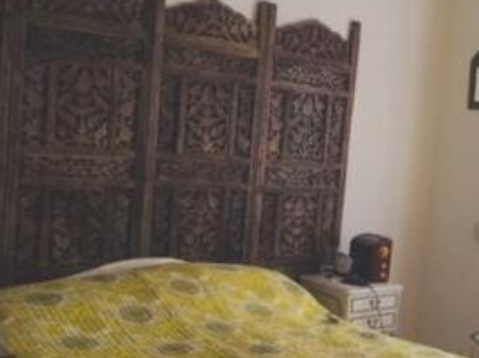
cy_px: 218
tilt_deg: -6.4
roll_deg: -6.7
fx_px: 857
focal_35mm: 62
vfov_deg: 23.5
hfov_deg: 30.3
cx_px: 396
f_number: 2.2
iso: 50
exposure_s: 1/33
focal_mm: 4.15
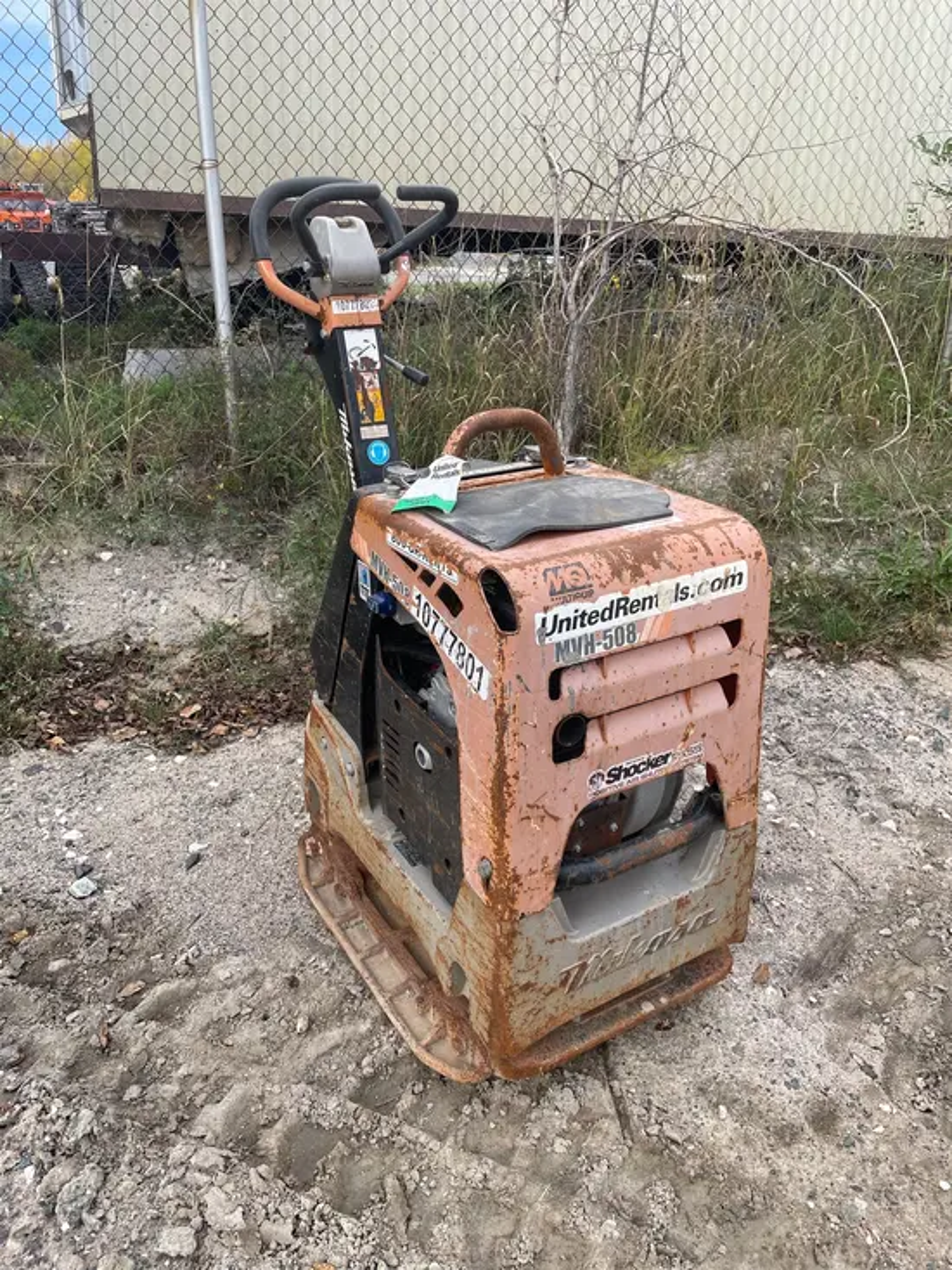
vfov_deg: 67.3
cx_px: 476
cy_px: 635
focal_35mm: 26
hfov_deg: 53.1
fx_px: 953
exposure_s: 1/903
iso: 32
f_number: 1.6
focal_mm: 4.2
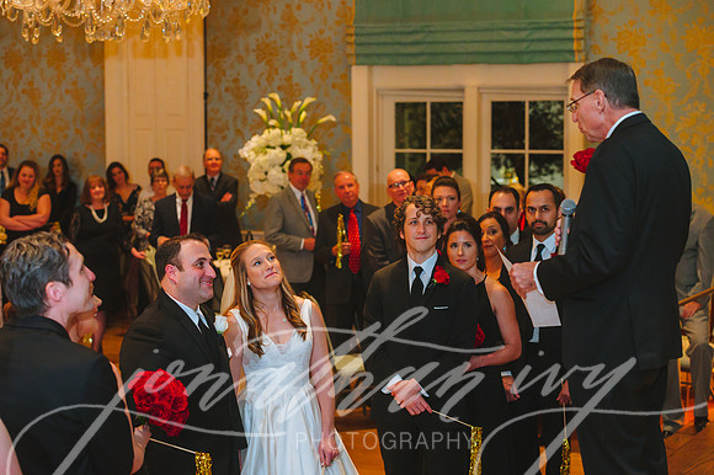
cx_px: 357
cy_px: 238
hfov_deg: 28.9
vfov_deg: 19.4
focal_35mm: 70
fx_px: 1387
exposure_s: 1/100
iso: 3200
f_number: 2.8
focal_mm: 70
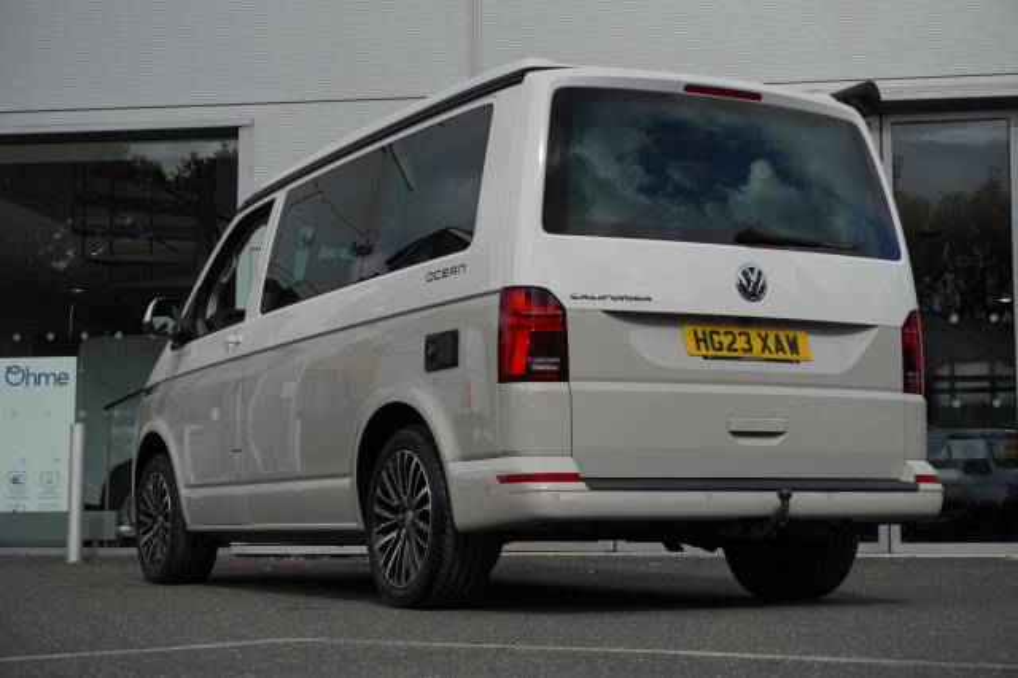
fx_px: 1696
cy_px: 339
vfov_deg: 22.6
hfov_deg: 33.4
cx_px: 509
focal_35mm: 60
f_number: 5.6
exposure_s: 1/2500
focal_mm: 40
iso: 400
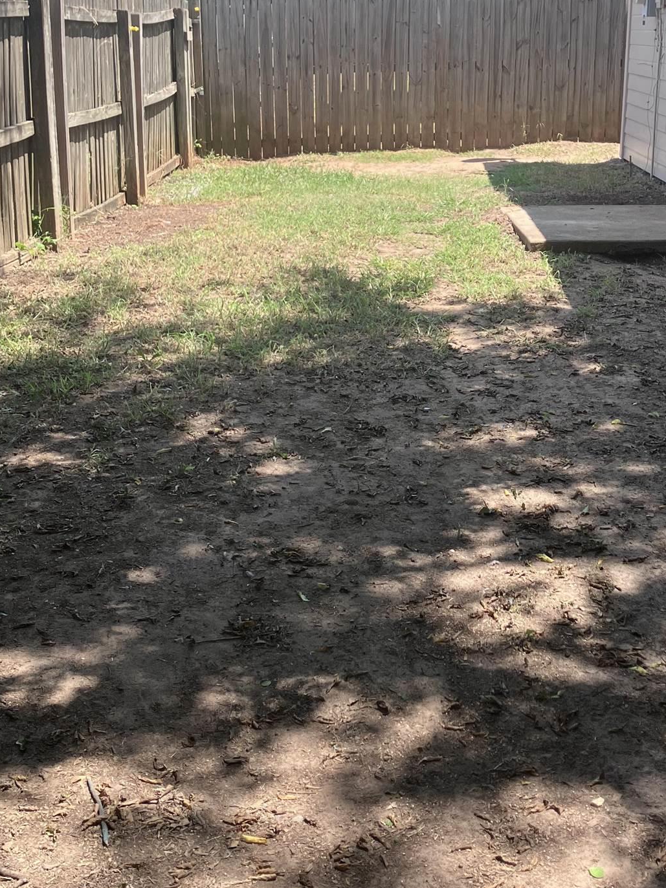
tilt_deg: -12.9
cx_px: 443
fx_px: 1206
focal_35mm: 47
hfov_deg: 30.6
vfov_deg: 40.1
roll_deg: -1.1
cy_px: 329
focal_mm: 3.99
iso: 32
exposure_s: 1/528
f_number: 1.8
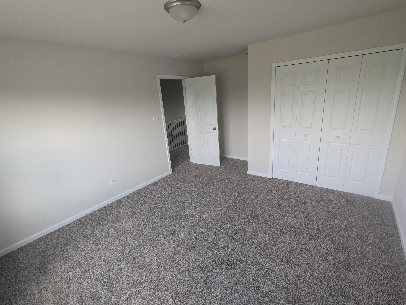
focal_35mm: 16
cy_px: 152
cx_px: 203
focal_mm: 2.35
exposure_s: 1/68.8
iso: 122
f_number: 2.2
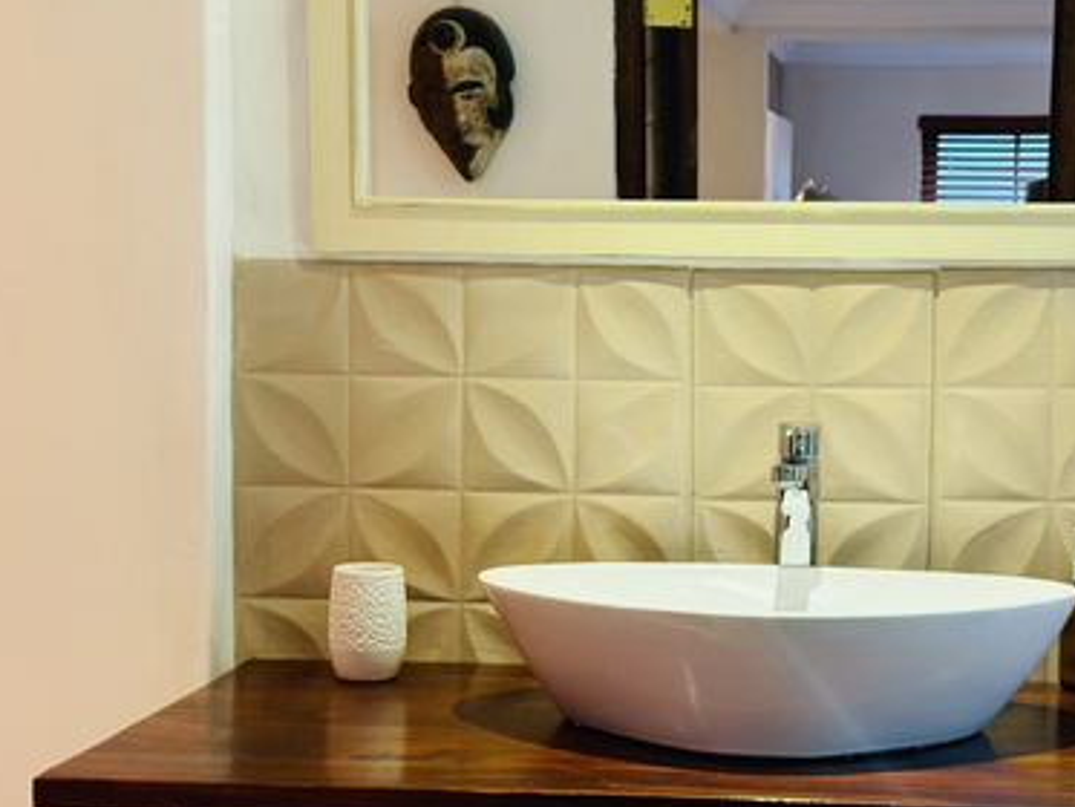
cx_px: 741
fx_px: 2237
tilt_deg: -3.3
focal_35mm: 72
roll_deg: -0.7
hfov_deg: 26.8
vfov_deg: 20.4
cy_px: 432
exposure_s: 1/33
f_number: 1.78
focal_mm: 6.76
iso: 250
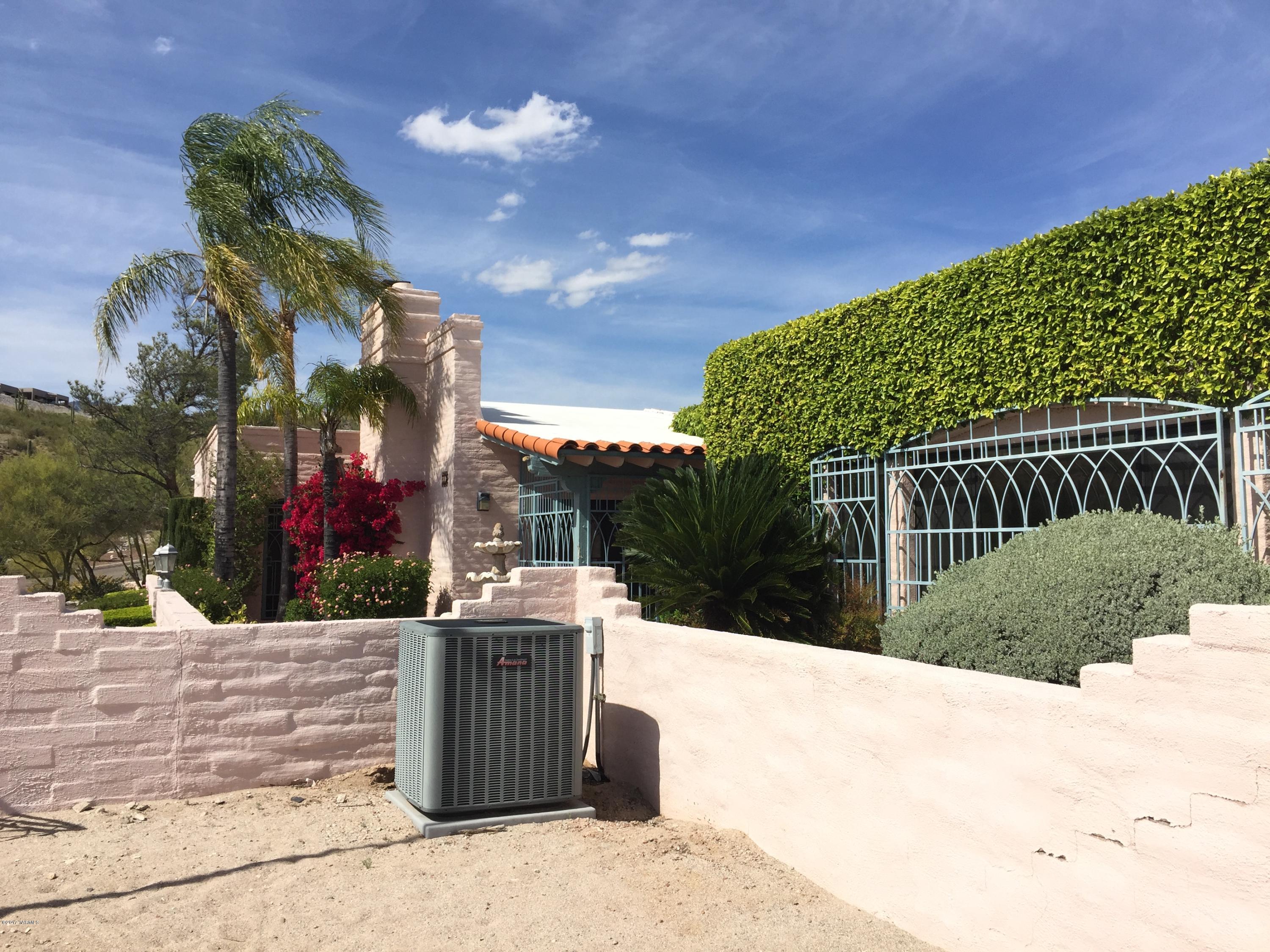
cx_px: 635
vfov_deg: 48.2
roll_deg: -0.5
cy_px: 476
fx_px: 1064
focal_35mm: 29
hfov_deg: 61.7
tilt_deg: +4.2
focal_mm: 4.15
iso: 32
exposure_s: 1/2475
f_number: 2.2
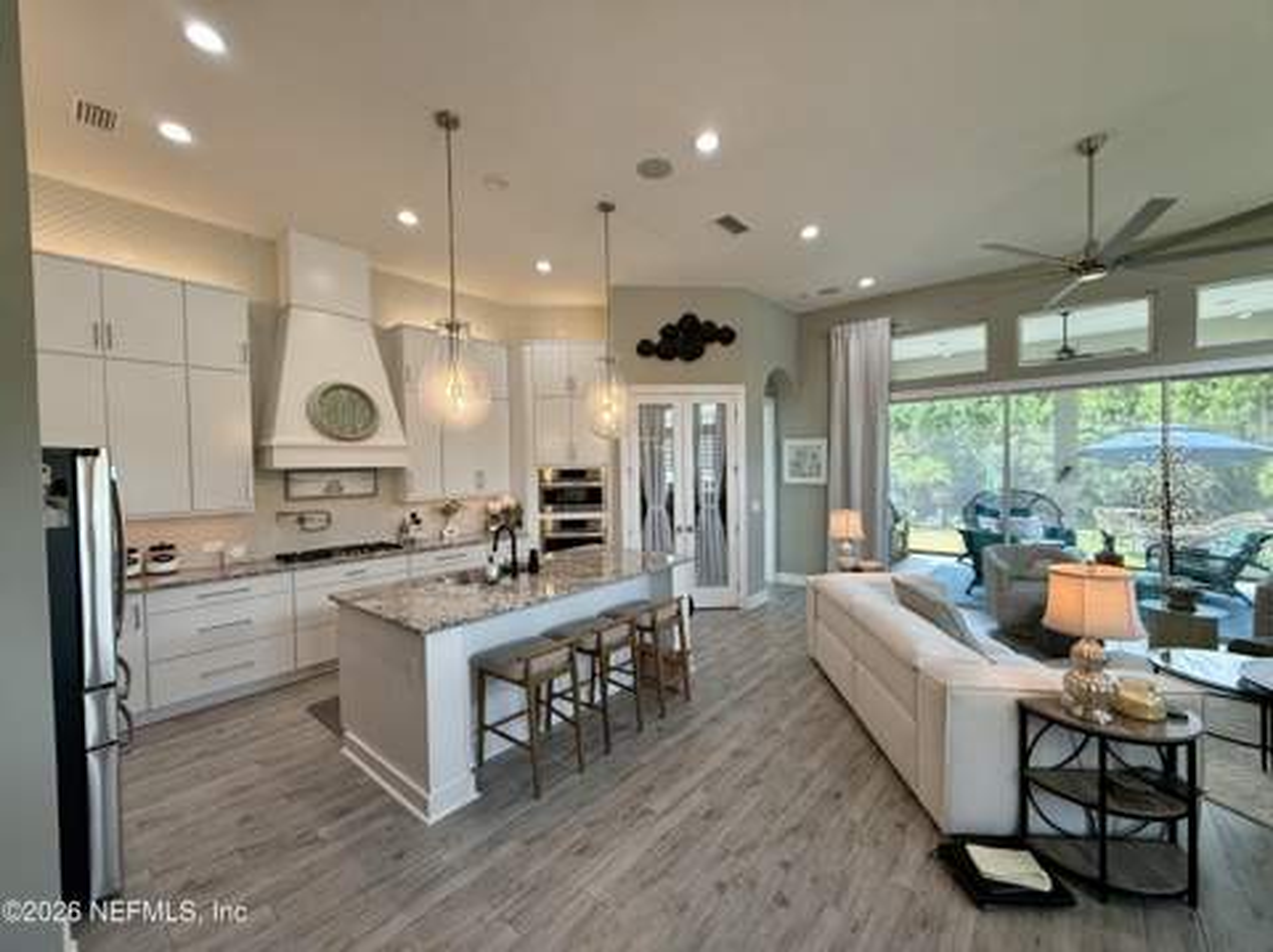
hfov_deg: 102.1
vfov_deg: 85.6
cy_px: 476
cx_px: 636
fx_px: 514
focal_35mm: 14
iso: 160
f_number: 2.2
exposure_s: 1/124
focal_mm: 2.22
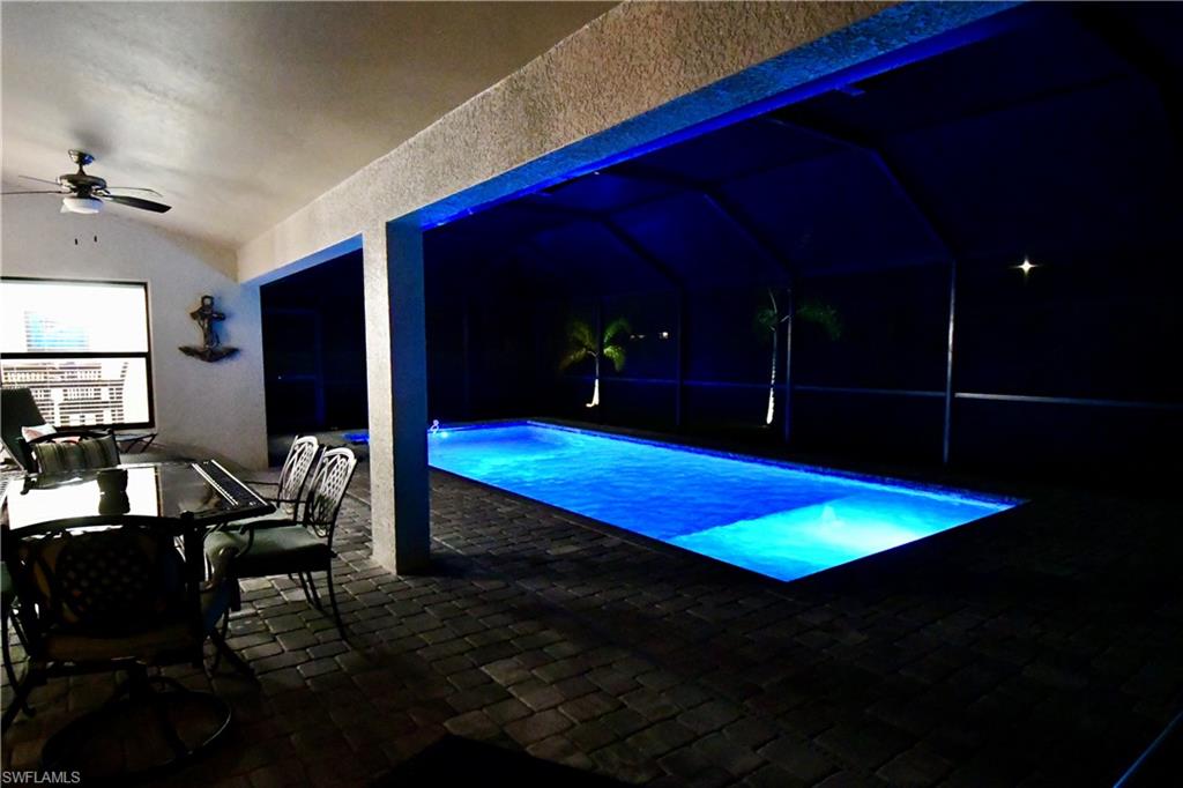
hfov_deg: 84.0
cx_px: 592
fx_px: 657
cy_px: 394
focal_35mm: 20
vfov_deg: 61.9
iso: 12800
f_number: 3.5
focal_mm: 10
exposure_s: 1/25
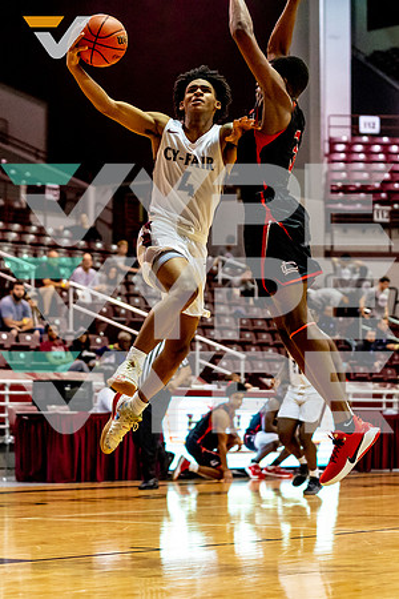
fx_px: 1807
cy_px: 310
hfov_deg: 12.6
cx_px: 223
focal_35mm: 109
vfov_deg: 18.8
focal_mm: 70
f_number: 2.8
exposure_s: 1/1250
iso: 3200
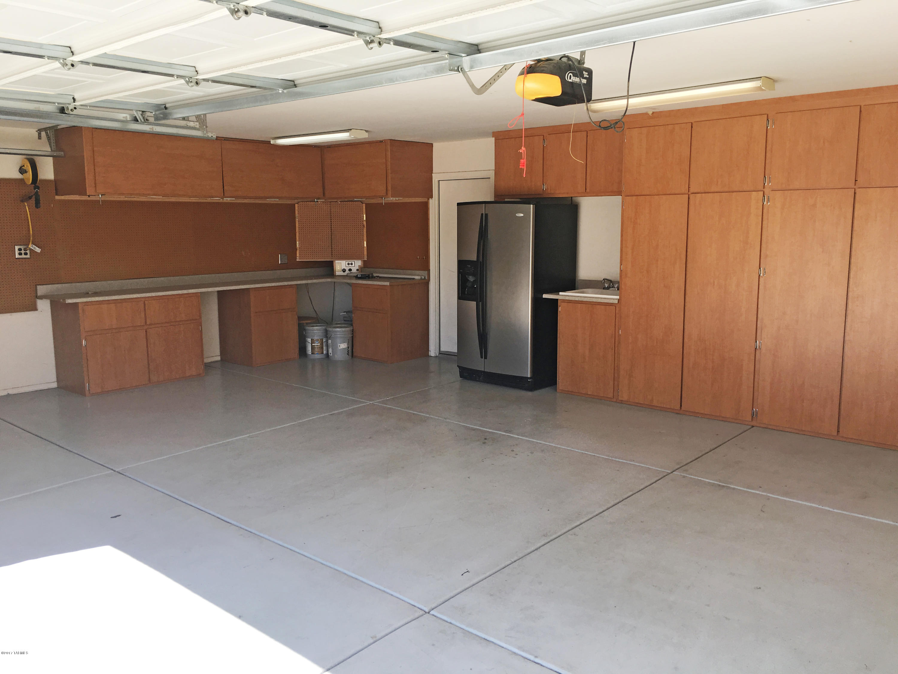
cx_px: 449
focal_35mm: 29
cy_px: 337
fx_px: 752
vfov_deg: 48.2
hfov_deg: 61.7
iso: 25
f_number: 2.2
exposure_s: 1/245
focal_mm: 4.15
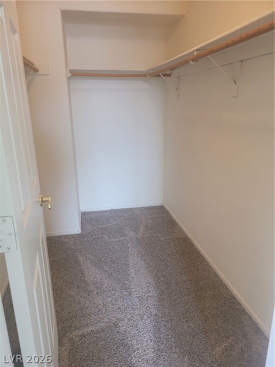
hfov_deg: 53.1
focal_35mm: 26
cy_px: 184
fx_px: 275
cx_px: 138
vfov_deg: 67.3
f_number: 1.8
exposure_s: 1/40
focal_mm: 5.4
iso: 160
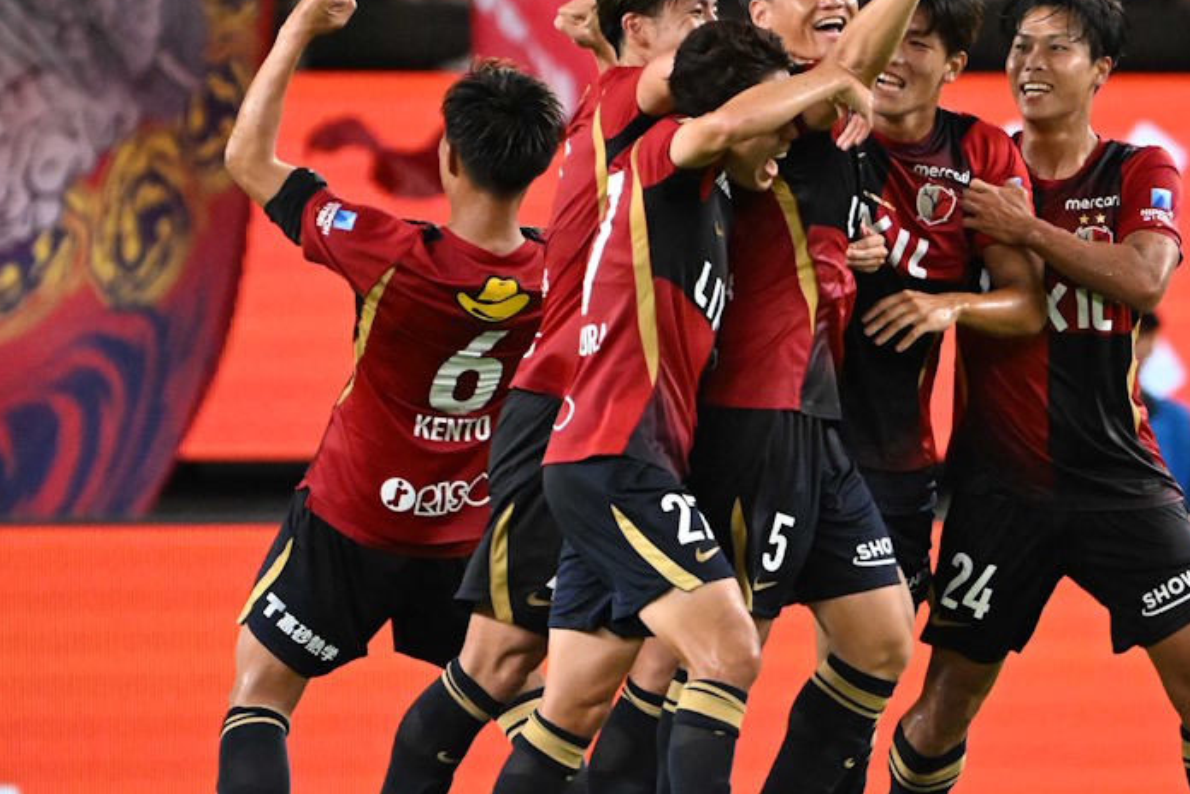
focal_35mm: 724
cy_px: 351
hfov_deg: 2.8
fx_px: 23930
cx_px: 742
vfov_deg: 1.9
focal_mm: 560
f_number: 4
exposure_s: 1/1600
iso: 6400
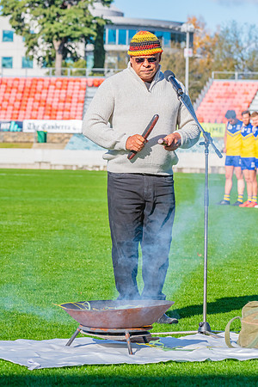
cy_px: 194
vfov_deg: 11.4
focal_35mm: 180
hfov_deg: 7.6
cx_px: 129
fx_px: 1935
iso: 800
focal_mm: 180
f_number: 11
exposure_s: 1/1250
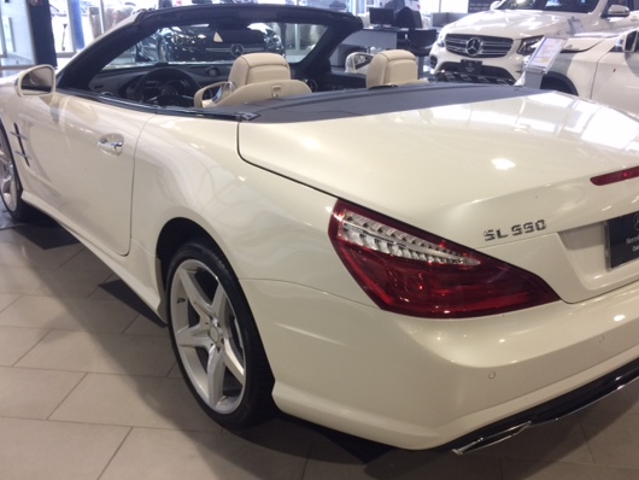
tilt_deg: -22.5
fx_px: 646
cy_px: 246
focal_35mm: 35
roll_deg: -0.7
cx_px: 358
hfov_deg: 52.5
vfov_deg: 40.7
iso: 64
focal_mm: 4.15
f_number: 2.2
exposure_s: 1/30
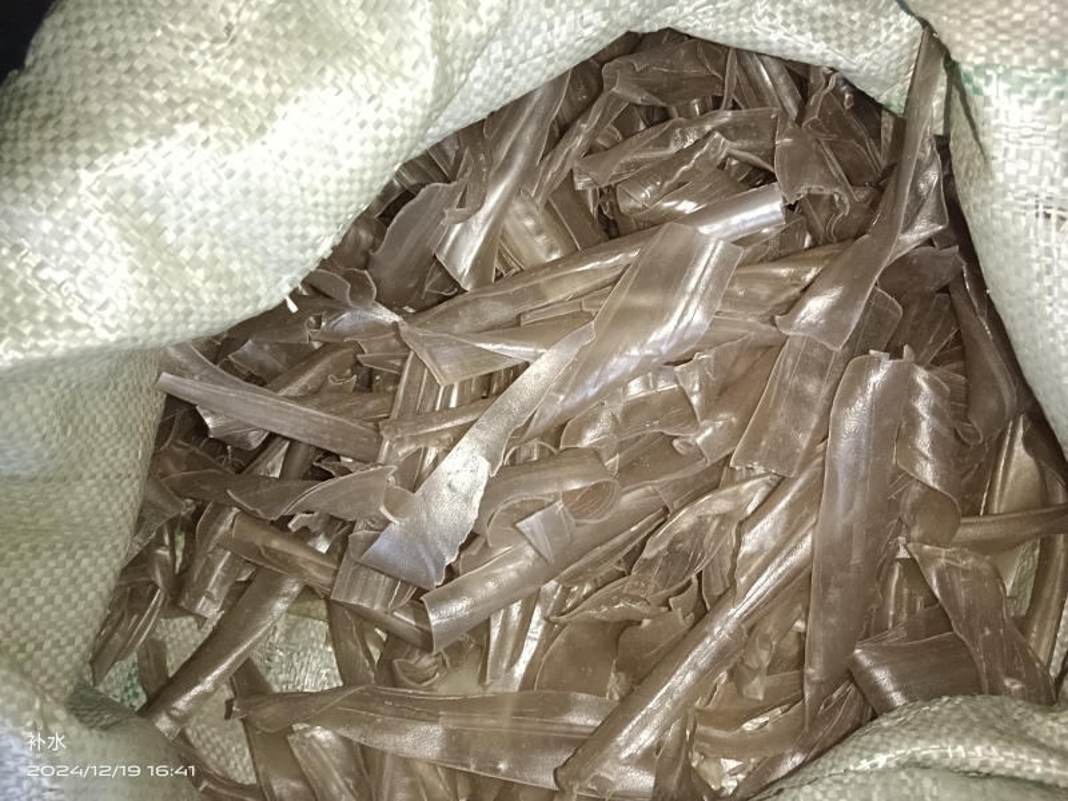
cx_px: 534
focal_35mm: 26
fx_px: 802
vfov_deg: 53.1
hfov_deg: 67.3
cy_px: 400
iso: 6793
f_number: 1.8
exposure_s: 1/14.3
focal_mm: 3.96
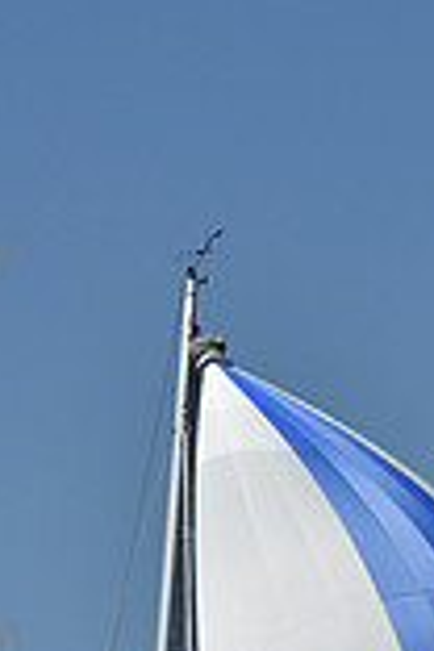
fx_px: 5515
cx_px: 240
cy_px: 855
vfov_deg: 6.7
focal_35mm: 305
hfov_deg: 4.5
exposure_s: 1/1250
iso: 250
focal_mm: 82
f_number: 10
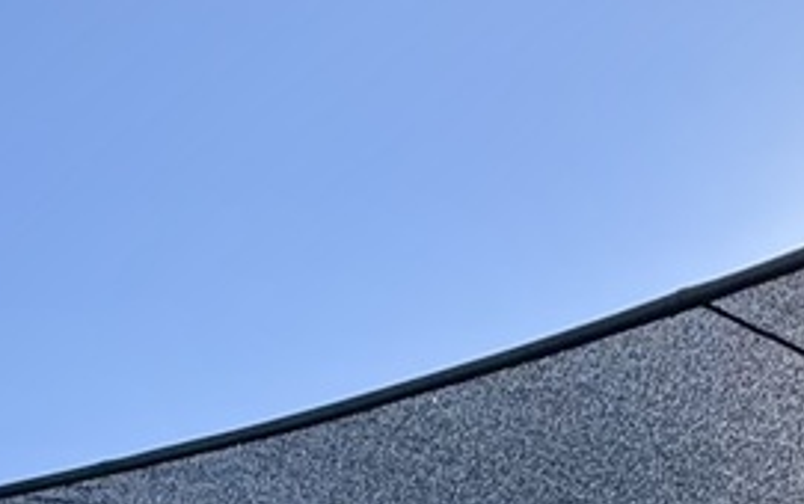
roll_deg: -1.8
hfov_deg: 24.7
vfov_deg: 11.4
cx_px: 125
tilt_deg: -1.5
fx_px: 1799
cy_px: 1407
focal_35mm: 82
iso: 40
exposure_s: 1/425
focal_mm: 2.22
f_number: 2.2
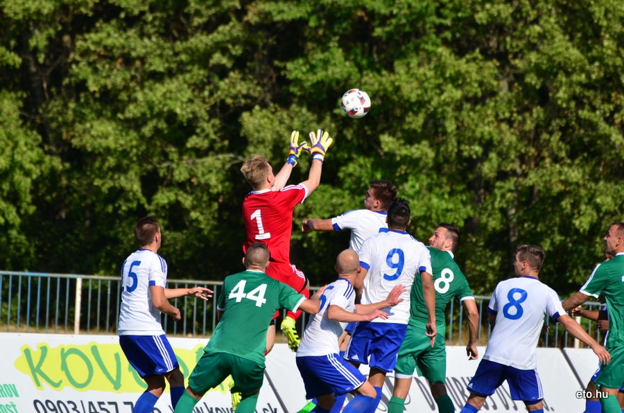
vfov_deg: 3.0
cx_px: 312
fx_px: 7783
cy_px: 206
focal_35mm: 450
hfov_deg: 4.6
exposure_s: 1/1250
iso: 250
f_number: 6.3
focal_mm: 300
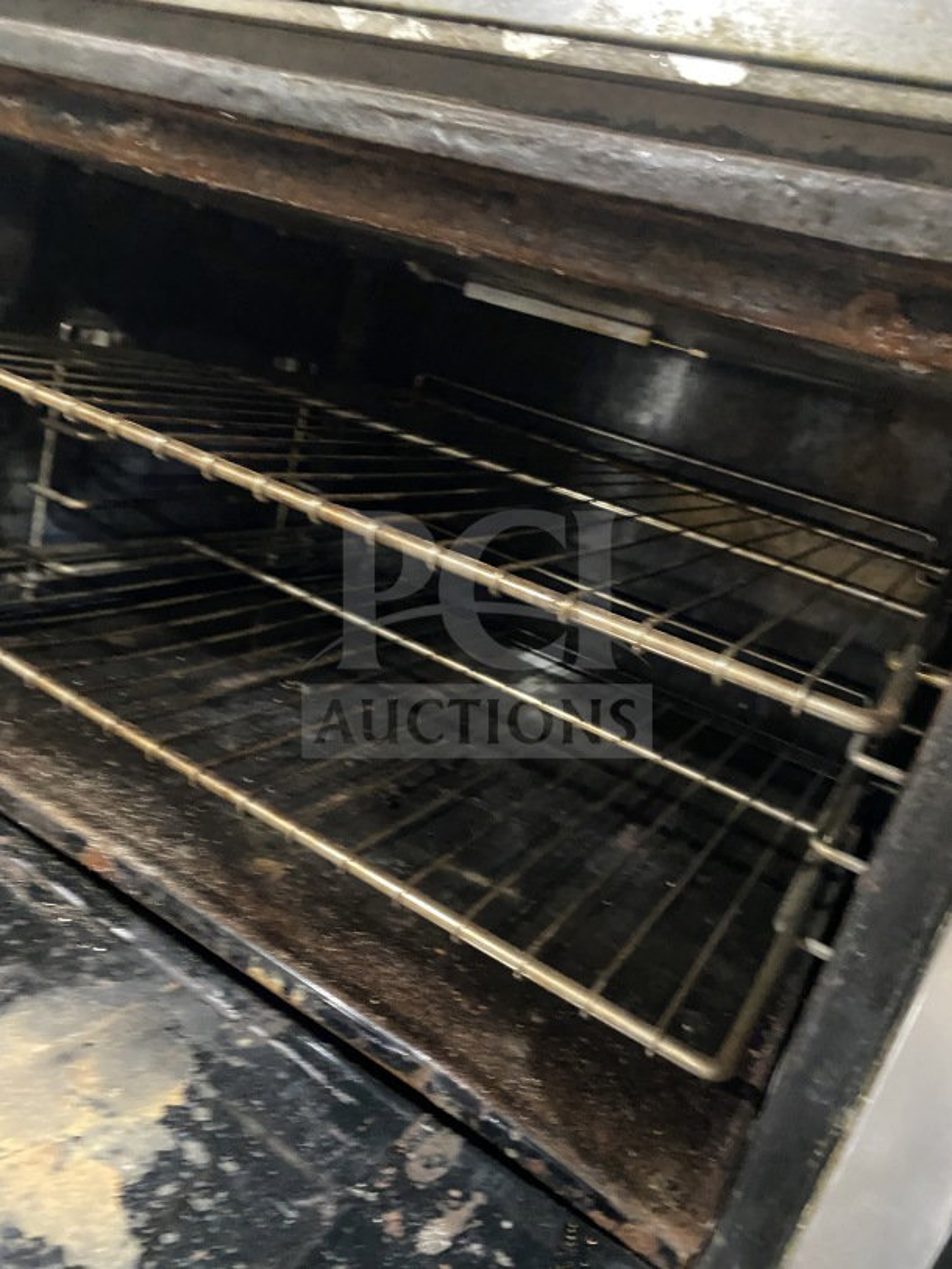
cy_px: 634
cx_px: 476
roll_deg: -18.4
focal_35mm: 26
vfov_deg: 67.3
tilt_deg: -19.6
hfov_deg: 53.1
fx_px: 953
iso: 1000
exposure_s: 1/30
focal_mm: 4.25
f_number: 1.8
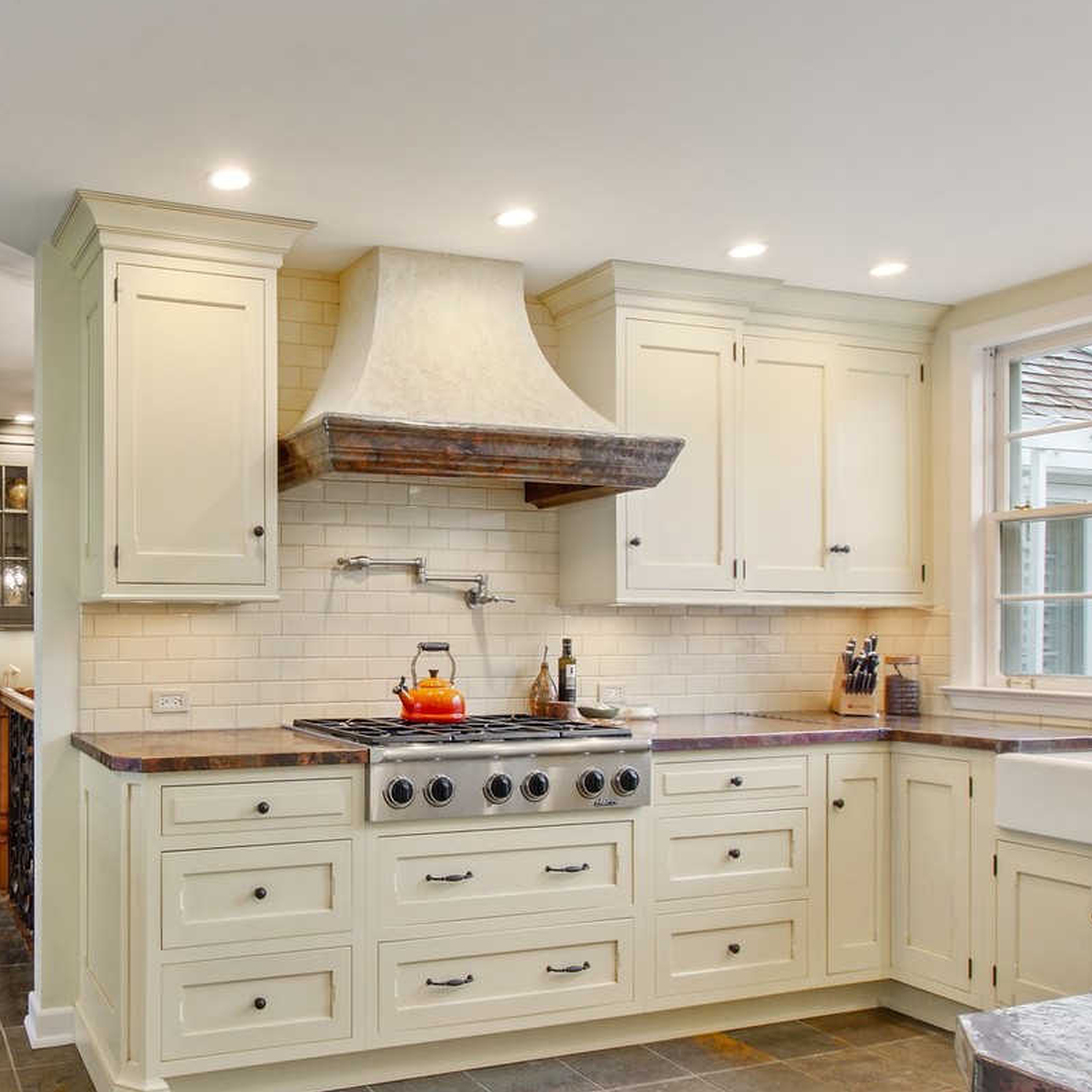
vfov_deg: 60.7
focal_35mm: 26
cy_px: 626
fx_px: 928
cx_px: 199
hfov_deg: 56.0
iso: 200
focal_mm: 10
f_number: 9.5
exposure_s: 1/3
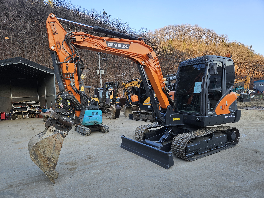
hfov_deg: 73.9
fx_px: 175
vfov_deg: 58.9
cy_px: 99
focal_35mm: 23
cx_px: 132
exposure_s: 1/233
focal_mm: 5.4
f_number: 1.8
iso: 25
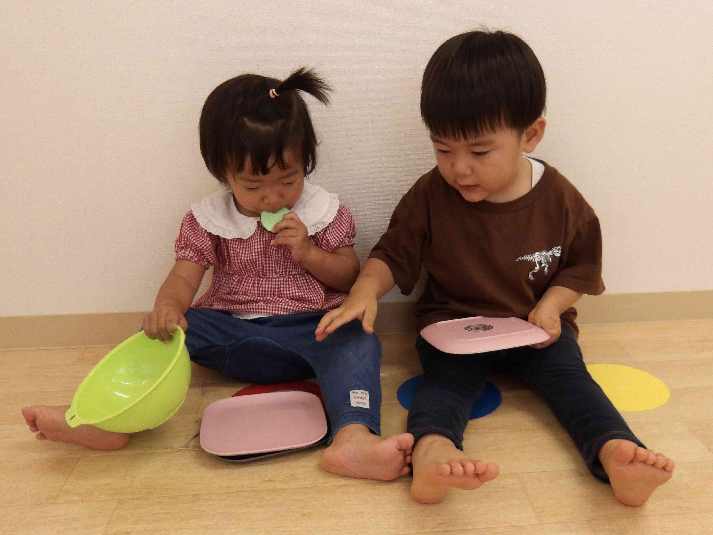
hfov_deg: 65.3
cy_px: 268
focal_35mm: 27
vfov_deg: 51.4
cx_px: 356
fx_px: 556
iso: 420
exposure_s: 1/200
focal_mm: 4.9
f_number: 3
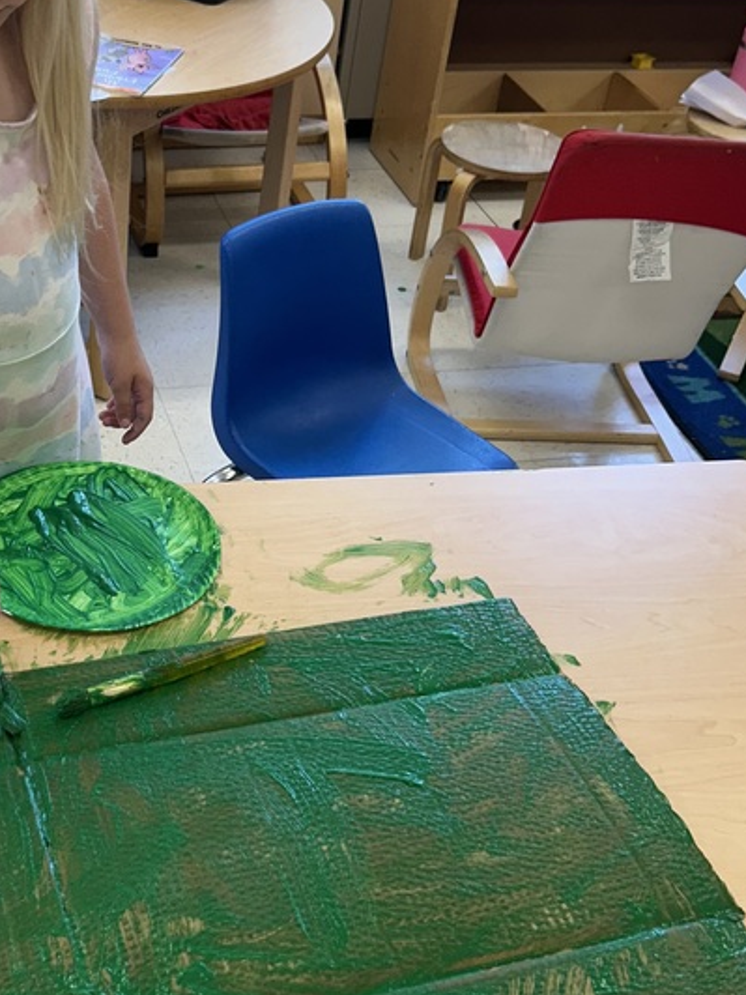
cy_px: 492
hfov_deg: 28.8
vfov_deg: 38.2
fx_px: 1437
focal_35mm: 50
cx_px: 206
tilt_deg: -33.3
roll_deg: -5.9
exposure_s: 1/120
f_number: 1.5
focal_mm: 5.7
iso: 100
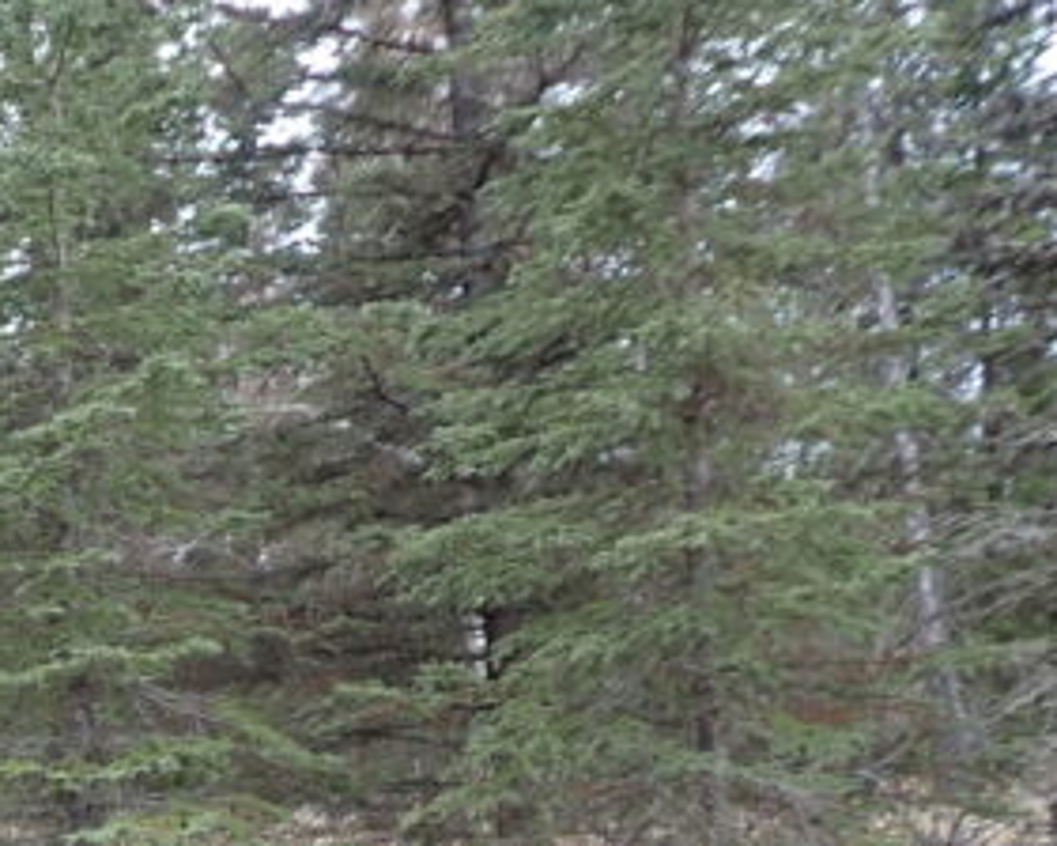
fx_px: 2096
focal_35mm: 67
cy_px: 903
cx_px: -193
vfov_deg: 21.7
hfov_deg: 25.6
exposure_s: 1/125
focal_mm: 4.5
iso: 125
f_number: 2
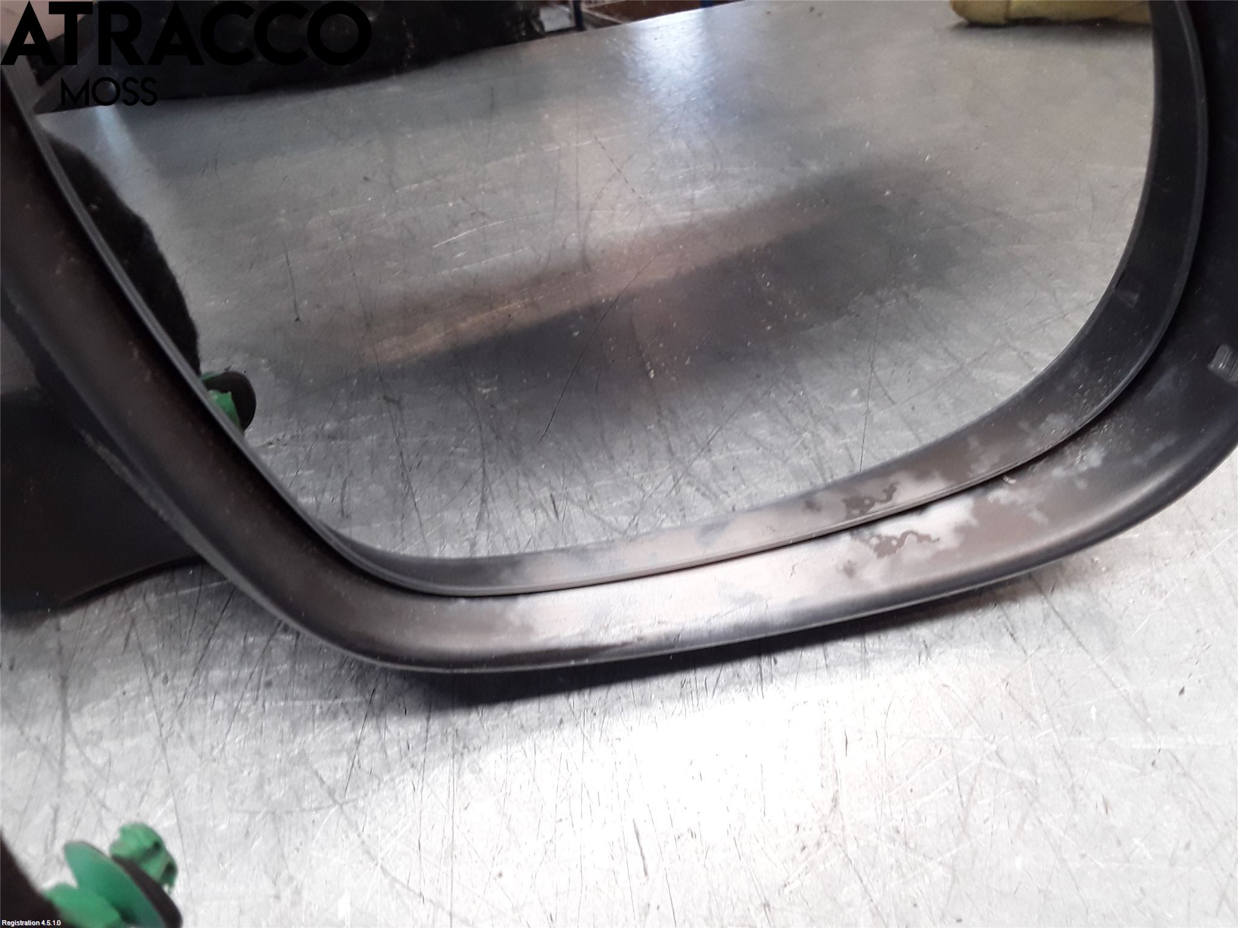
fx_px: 1001
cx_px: 619
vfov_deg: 49.7
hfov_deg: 63.4
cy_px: 464
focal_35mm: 28
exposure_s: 1/50
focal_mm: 2.91
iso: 100
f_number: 1.9
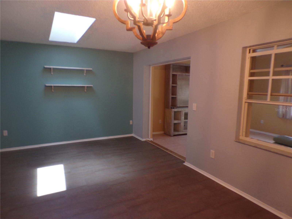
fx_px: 202
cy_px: 110
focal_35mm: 24
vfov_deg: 56.8
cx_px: 146
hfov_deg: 71.6
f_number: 3
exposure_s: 1/38
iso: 100
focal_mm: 4.3
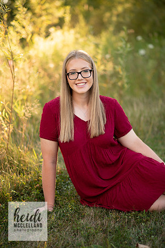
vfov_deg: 23.9
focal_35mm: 85
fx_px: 584
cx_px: 82
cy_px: 124
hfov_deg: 16.1
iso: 125
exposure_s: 1/400
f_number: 1.8
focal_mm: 85
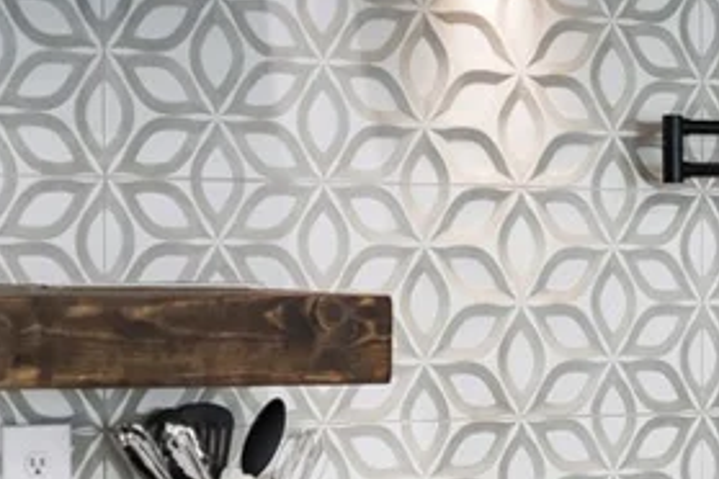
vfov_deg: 8.9
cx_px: 598
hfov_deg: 13.3
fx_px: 3075
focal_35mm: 154
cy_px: 309
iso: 400
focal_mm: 28
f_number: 2.8
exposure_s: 1/800
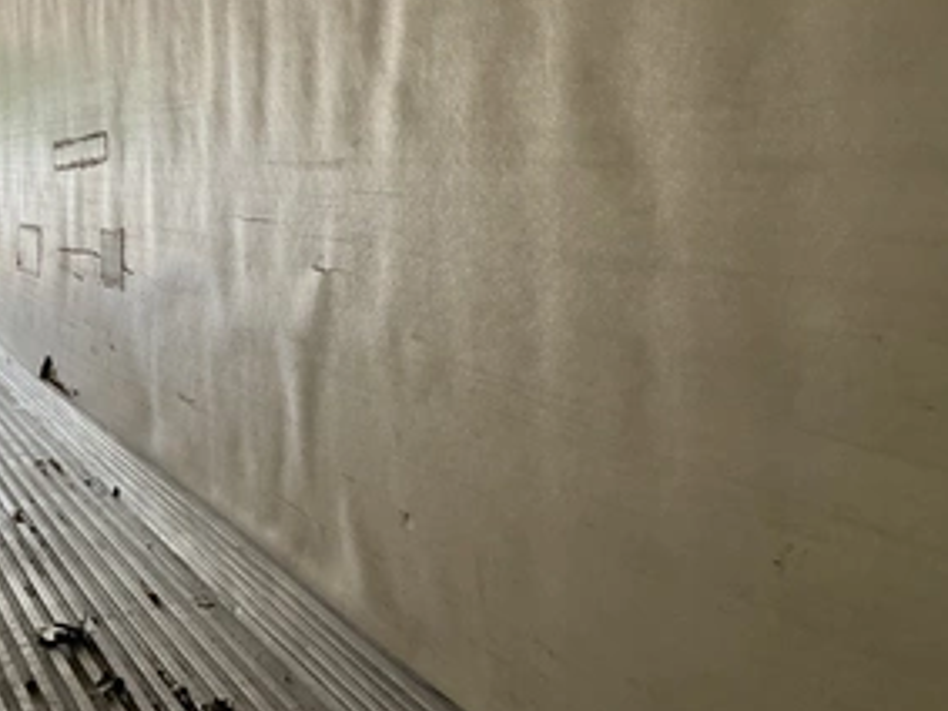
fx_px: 1122
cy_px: 241
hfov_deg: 45.8
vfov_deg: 34.8
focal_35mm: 41
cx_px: 459
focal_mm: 3
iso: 64
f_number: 1.8
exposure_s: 1/66
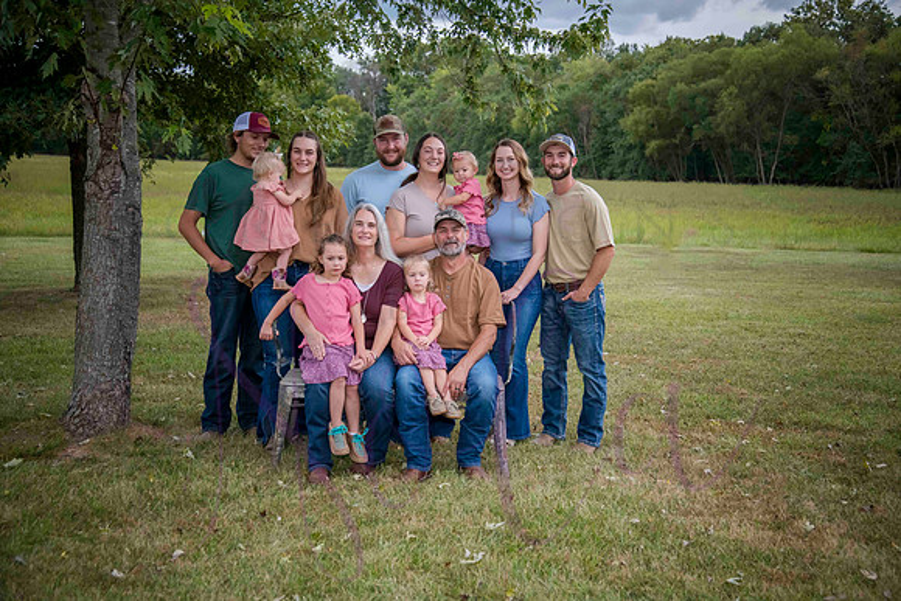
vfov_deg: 28.1
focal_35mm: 48
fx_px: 1202
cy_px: 300
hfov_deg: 41.1
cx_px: 450
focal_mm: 48
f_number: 4.2
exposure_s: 1/640
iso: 400
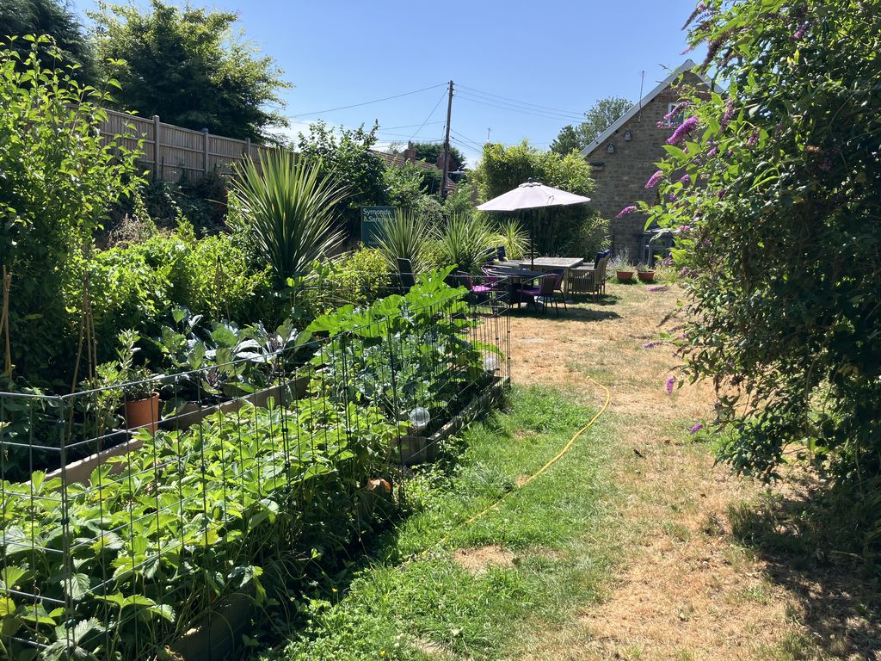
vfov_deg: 49.7
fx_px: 713
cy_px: 330
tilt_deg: -5.5
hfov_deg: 63.4
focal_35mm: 28
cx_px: 440
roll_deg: -2.0
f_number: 1.8
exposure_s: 1/952
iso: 32
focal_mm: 3.99
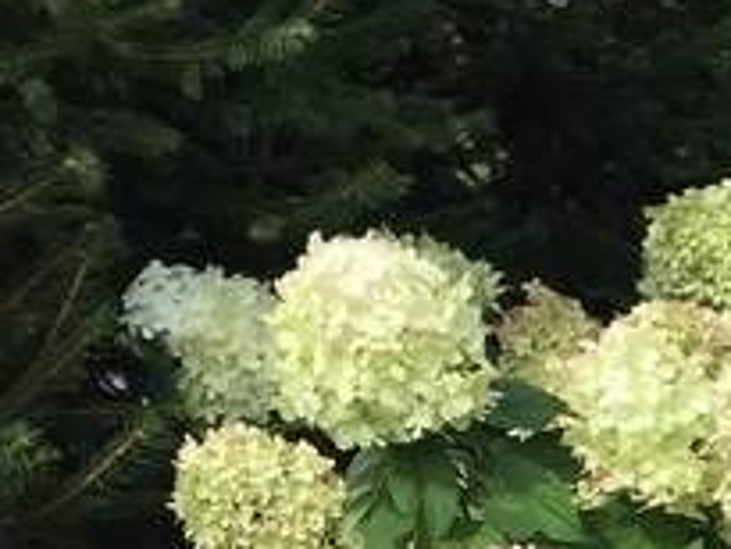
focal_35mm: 145
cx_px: 1512
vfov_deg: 9.8
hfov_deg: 12.0
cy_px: 927
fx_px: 3064
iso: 32
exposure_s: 1/1163
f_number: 2.2
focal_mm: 4.15
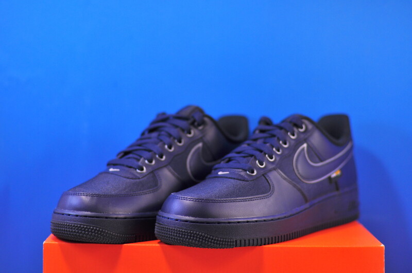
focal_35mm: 75
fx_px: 857
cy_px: 136
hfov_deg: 27.0
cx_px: 206
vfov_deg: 18.1
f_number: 2
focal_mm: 50
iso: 250
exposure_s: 1/320
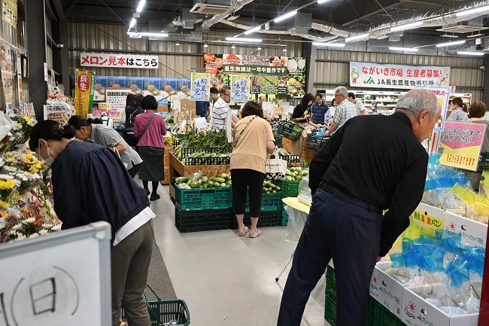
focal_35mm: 33
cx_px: 244
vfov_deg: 39.9
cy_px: 163
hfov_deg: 57.2
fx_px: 448
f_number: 4
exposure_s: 1/125
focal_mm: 22
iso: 800
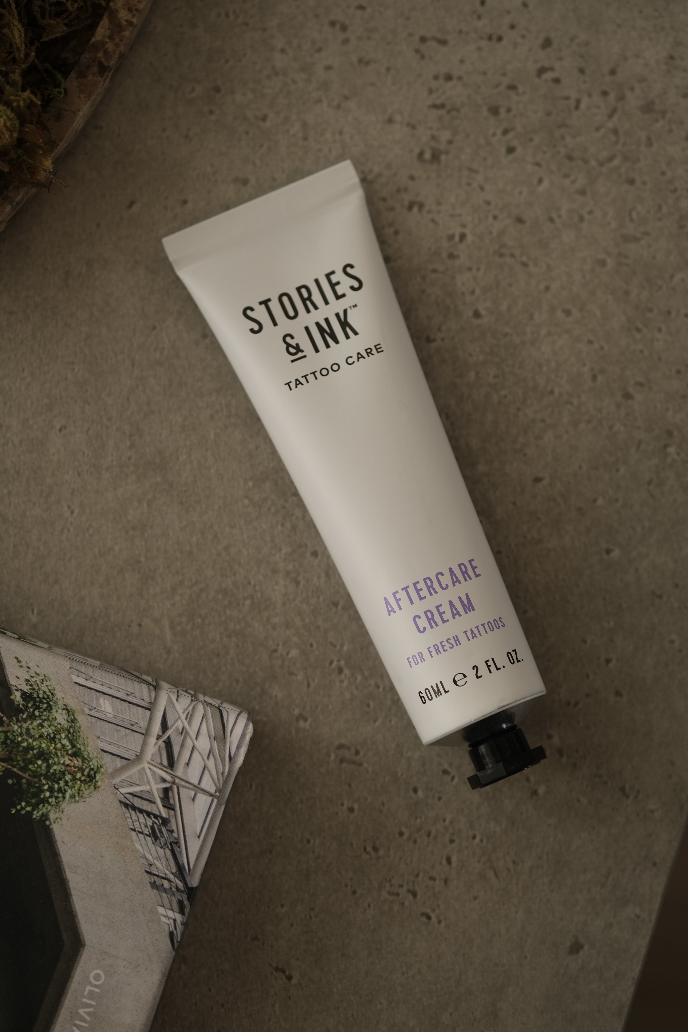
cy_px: 516
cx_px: 344
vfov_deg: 22.6
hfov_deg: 15.2
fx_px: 2580
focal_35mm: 90
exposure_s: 1/150
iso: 160
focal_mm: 60
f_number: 2.8
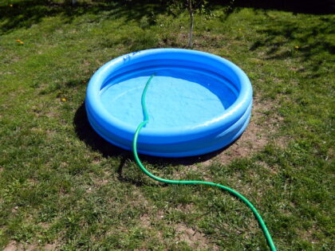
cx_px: 168
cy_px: 126
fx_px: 300
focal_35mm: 31
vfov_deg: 45.4
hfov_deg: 58.4
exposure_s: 1/640
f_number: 6.5
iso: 125
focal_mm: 5.6
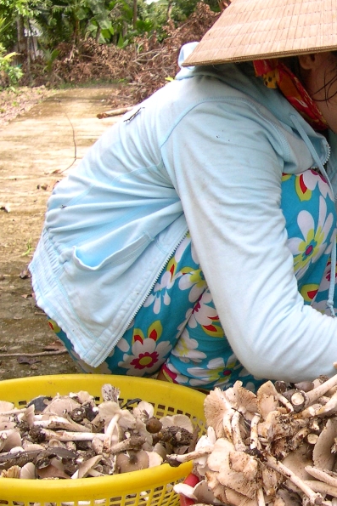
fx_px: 954
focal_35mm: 68
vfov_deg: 29.6
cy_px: 254
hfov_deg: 19.1
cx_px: 385
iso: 100
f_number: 2.8
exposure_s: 1/319
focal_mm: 8
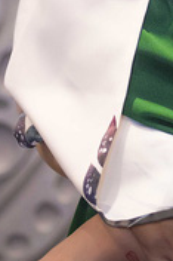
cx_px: 232
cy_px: -110
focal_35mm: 310
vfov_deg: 6.6
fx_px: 2239
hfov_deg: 4.4
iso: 1000
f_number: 2.8
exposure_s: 1/160
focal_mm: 55
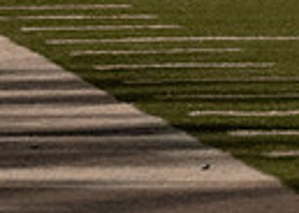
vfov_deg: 1.8
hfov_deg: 2.6
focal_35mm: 778
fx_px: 6603
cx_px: 567
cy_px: -32
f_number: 2.8
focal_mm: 75
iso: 1000
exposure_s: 1/1000
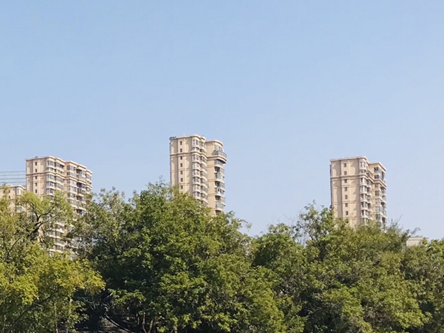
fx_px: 1052
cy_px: 286
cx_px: -63
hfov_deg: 22.3
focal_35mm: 82
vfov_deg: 17.8
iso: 20
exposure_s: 1/2457
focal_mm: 3.99
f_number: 1.8
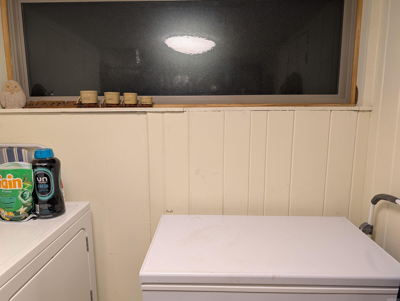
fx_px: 278
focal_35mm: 24
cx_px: 200
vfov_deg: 56.9
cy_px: 150
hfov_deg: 71.5
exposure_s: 1/120
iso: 229
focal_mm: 6.9
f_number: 1.68
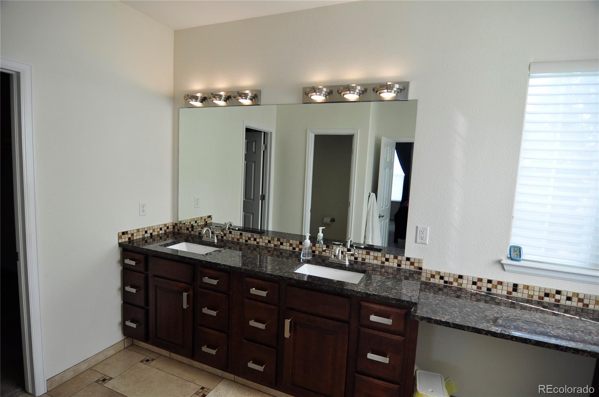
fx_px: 299
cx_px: 300
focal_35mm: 18
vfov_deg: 67.2
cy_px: 198
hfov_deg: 90.1
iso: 200
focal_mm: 12
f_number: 4
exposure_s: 1/60
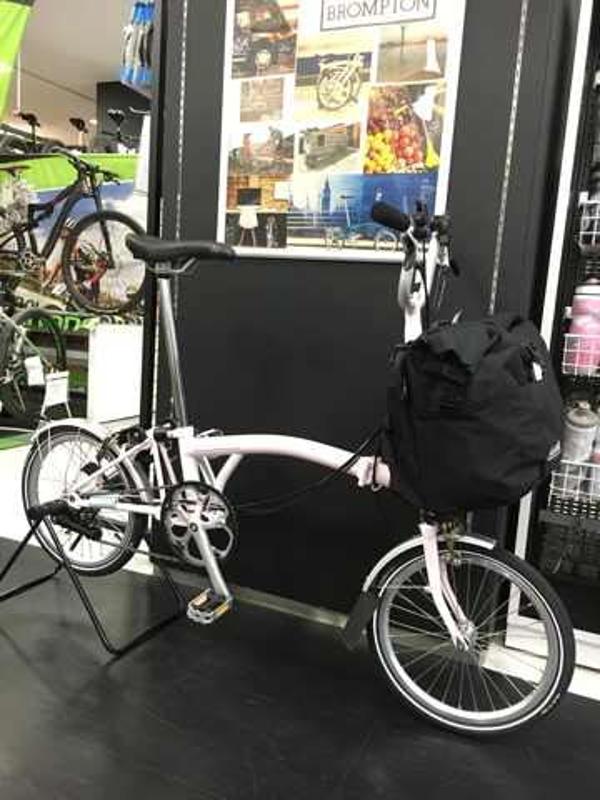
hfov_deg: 48.2
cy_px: 400
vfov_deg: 61.7
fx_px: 670
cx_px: 300
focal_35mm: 29
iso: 160
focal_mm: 4.15
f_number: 2.2
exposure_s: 1/30
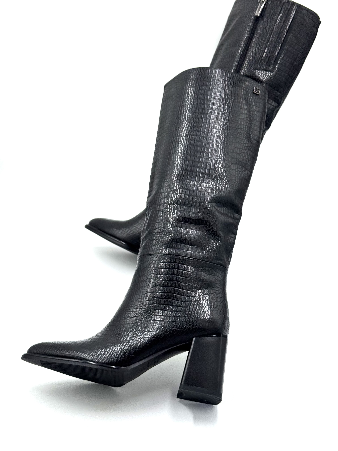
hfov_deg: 30.3
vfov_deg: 39.7
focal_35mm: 48
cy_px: 226
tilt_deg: -21.4
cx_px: 169
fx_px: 625
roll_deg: -1.0
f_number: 1.78
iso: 64
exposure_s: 1/588
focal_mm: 6.76
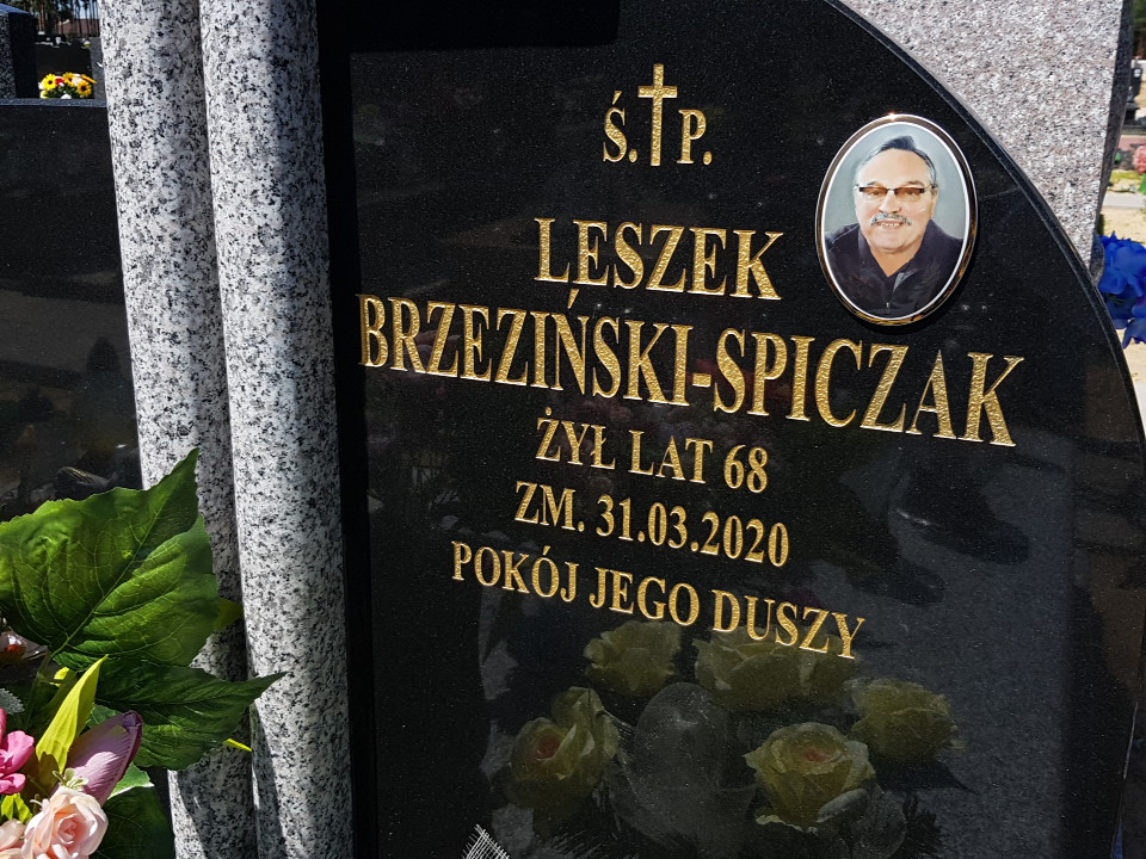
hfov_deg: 67.3
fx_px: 861
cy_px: 430
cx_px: 573
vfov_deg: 53.1
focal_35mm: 26
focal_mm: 4.2
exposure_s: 1/2268
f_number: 1.7
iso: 50
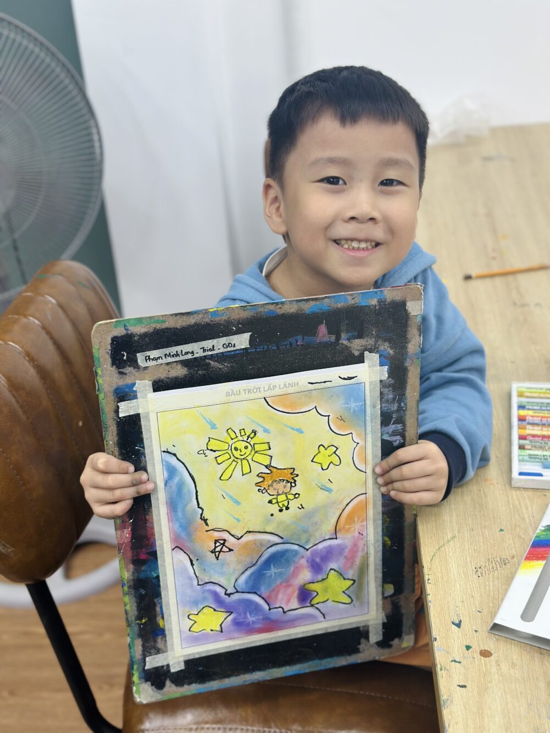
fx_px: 1017
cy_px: 366
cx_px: 275
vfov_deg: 39.7
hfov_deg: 30.3
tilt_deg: -29.7
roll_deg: +3.9
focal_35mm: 48
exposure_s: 1/220
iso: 80
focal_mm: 6.86
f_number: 1.78
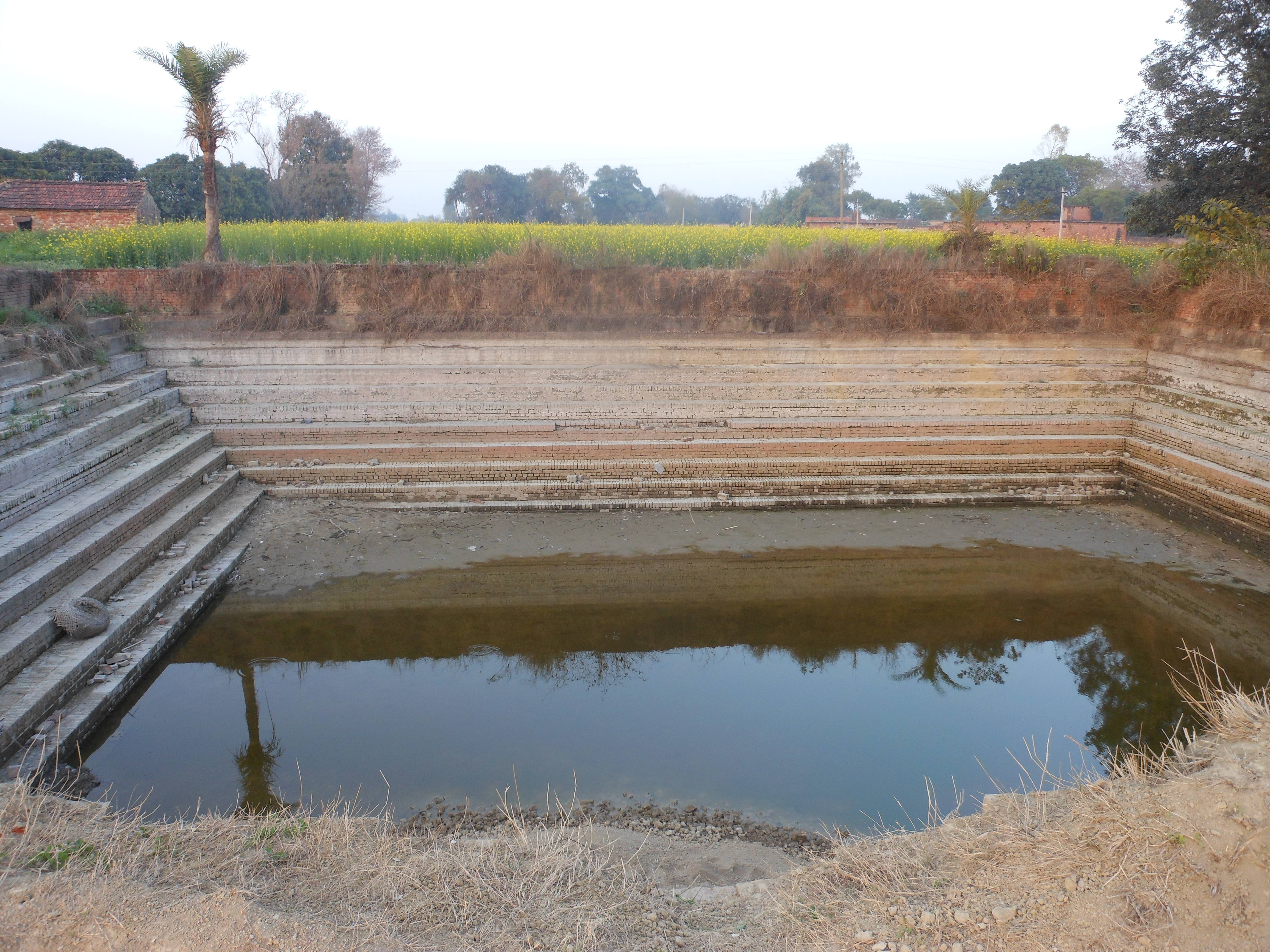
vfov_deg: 49.7
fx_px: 1027
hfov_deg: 63.4
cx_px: 635
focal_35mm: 28
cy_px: 476
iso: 80
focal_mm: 5
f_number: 3.7
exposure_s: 1/25
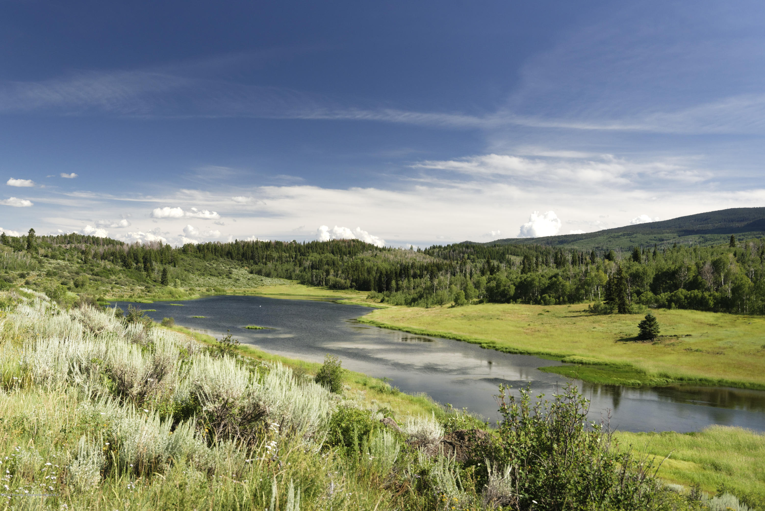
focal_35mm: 32
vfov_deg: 41.1
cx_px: 382
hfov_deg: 58.7
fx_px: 680
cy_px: 256
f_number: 5.6
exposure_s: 1/2500
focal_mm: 32
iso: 800
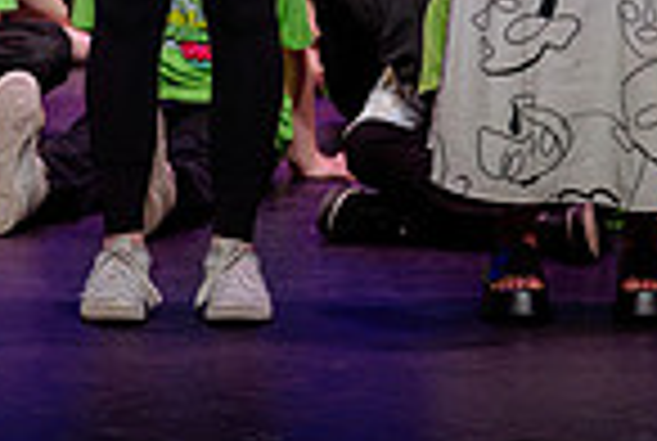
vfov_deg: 2.5
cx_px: -454
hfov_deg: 3.7
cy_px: -403
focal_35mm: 552
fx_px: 10094
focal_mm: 135
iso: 1000
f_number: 4
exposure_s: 1/250
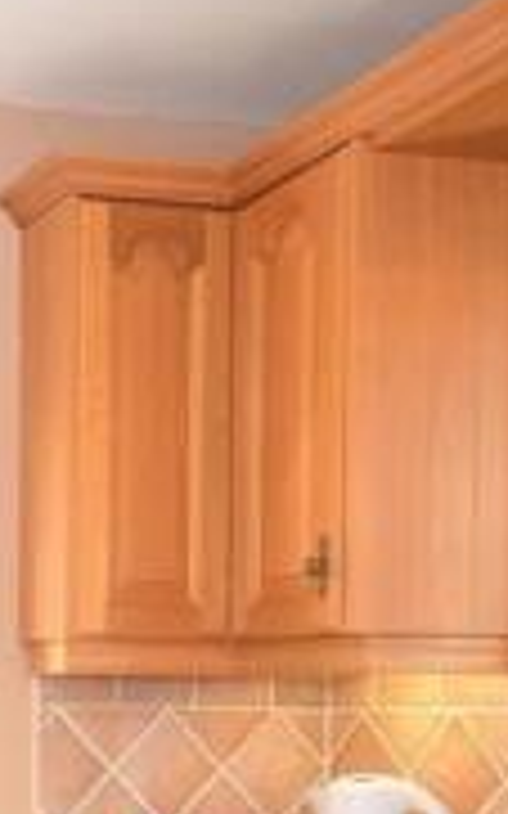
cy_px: 702
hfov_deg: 17.8
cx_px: -364
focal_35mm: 61
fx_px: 1349
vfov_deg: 32.2
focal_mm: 11
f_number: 5
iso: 200
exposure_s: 1/40
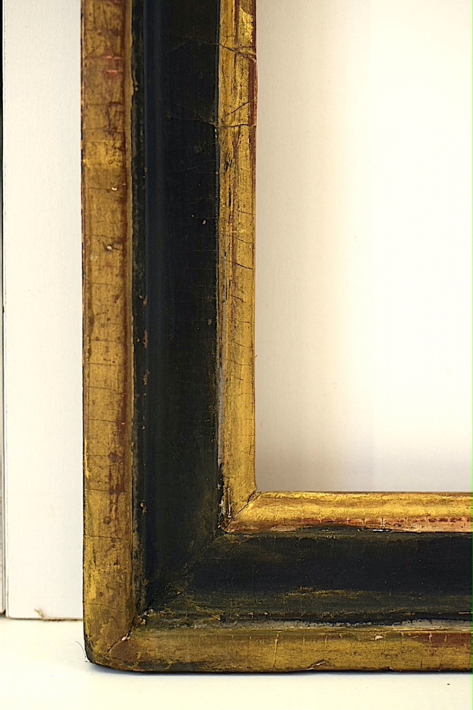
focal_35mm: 52
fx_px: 1035
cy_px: 355
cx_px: 236
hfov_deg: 25.8
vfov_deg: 37.9
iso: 400
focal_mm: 35
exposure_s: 1/125
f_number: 6.3
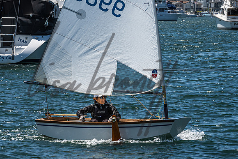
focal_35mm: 250
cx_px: 98
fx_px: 1652
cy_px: 84
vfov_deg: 5.5
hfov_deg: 8.2
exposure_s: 1/400
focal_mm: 200
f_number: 18
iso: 250
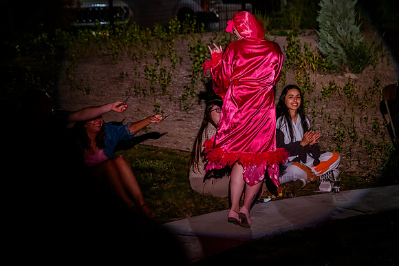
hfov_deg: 12.9
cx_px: 224
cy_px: 90
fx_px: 1766
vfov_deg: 8.6
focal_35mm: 159
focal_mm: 120
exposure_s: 1/250
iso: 2500
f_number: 4
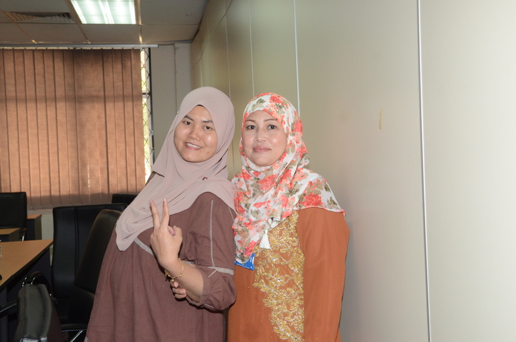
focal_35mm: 48
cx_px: 258
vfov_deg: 28.0
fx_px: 687
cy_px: 171
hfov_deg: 41.2
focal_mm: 32
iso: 1000
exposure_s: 1/60
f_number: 7.1
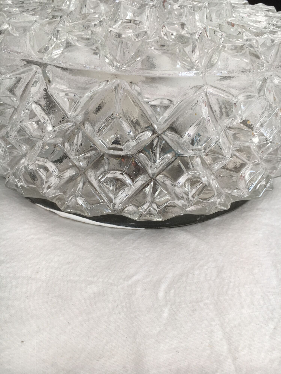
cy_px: 187
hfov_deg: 48.2
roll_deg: -4.2
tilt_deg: -36.6
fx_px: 314
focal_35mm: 29
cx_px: 140
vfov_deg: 61.7
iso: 25
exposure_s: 1/50
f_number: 2.2
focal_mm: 4.15
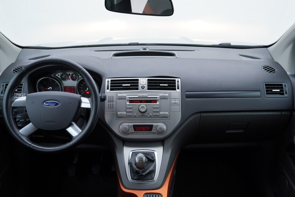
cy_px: 98
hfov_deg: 53.1
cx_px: 148
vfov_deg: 36.9
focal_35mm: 36
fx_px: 295
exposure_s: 1/50
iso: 125
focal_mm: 24
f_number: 3.2
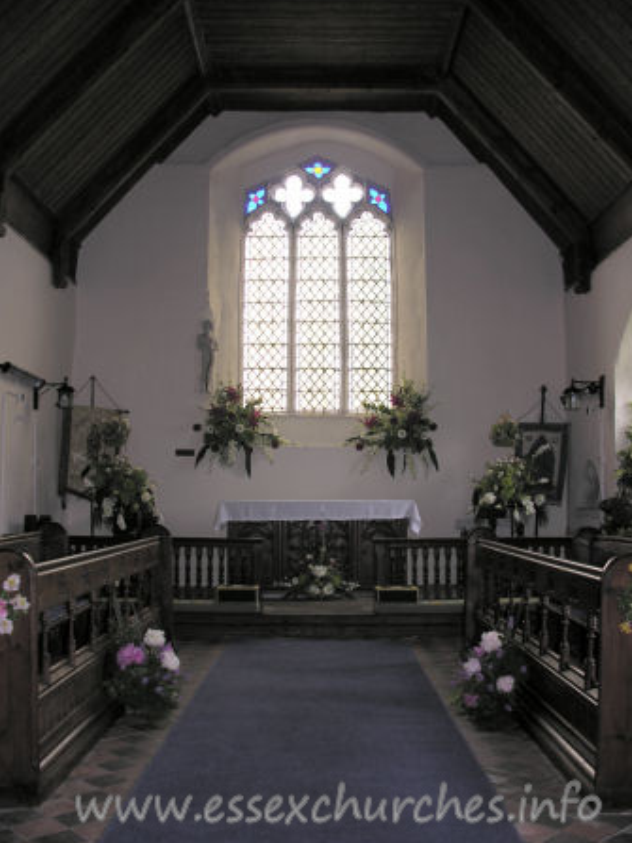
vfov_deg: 51.4
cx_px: 308
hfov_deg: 39.6
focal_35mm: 36
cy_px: 421
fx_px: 877
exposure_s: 1/30
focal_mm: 8.9
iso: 50
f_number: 2.8
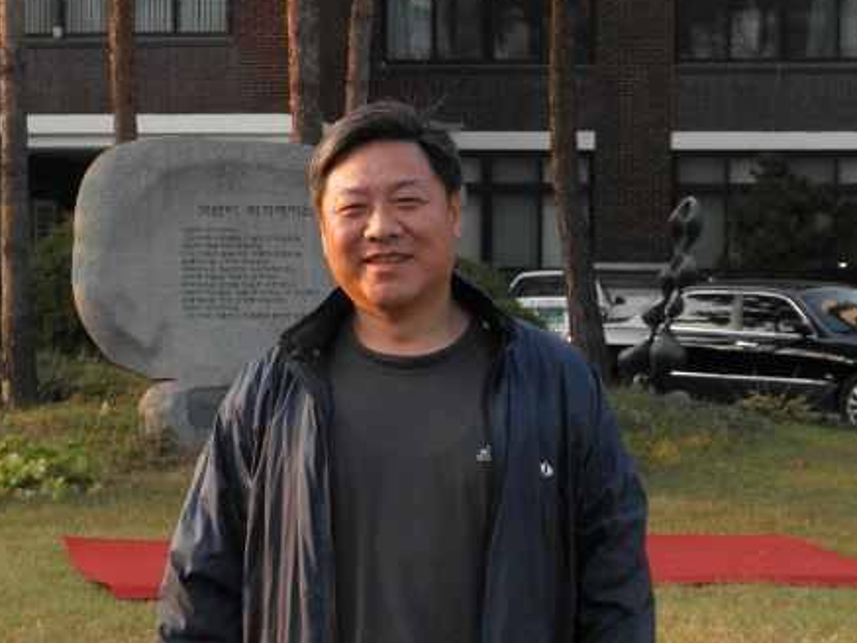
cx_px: 426
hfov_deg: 16.8
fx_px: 2897
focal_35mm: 117
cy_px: 407
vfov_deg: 12.7
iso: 80
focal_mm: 12.9
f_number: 4
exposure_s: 1/100
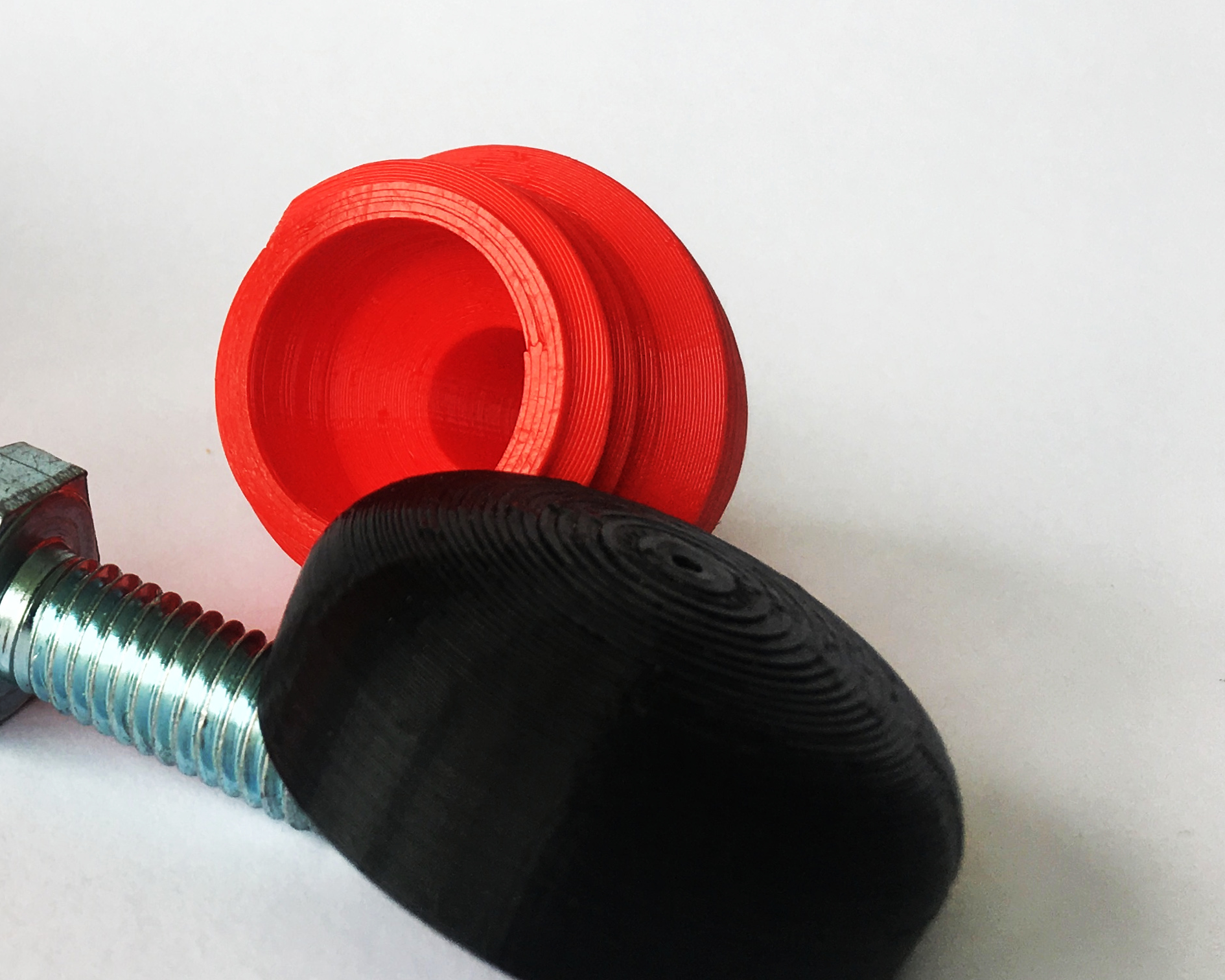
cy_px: 240
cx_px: -13
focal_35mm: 59
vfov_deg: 25.5
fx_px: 2139
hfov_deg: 29.7
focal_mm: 4.15
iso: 25
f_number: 2.2
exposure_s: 1/212
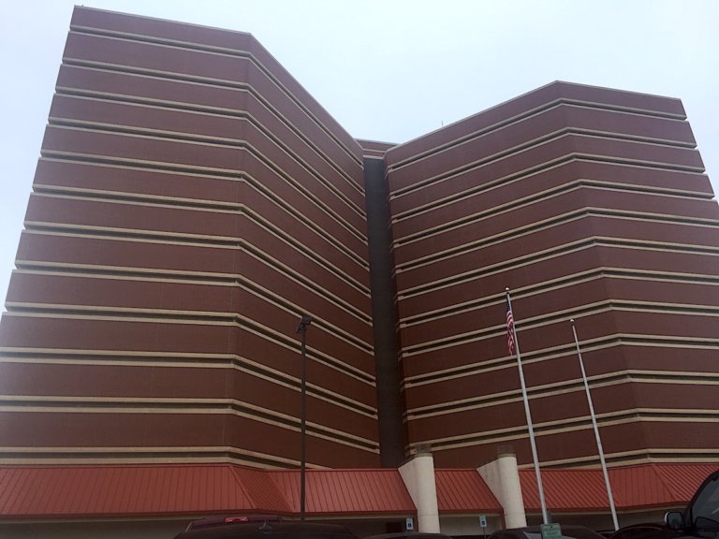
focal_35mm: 29
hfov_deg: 61.7
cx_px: 360
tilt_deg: +25.9
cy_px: 270
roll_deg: +0.1
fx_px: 602
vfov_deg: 48.2
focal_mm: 4.15
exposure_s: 1/694
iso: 32
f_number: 2.2
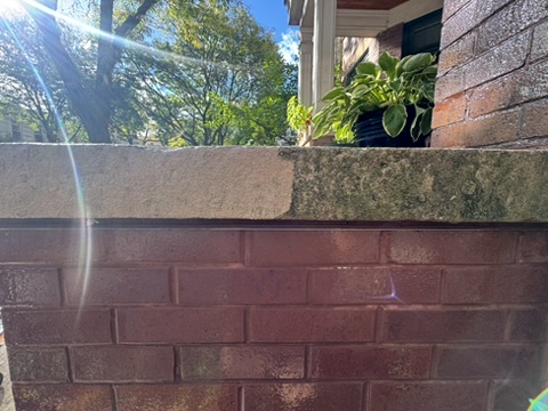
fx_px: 222
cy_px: 206
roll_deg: -1.7
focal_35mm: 14
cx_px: 274
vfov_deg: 85.7
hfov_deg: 102.1
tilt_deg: -7.6
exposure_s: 1/109
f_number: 2.2
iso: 40
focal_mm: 2.22
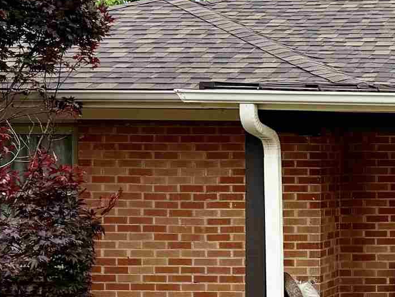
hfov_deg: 16.8
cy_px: 172
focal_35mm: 105
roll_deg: +0.1
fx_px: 1199
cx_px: 605
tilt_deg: -0.9
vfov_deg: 14.1
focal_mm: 6.76
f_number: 1.78
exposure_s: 1/1949
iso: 100
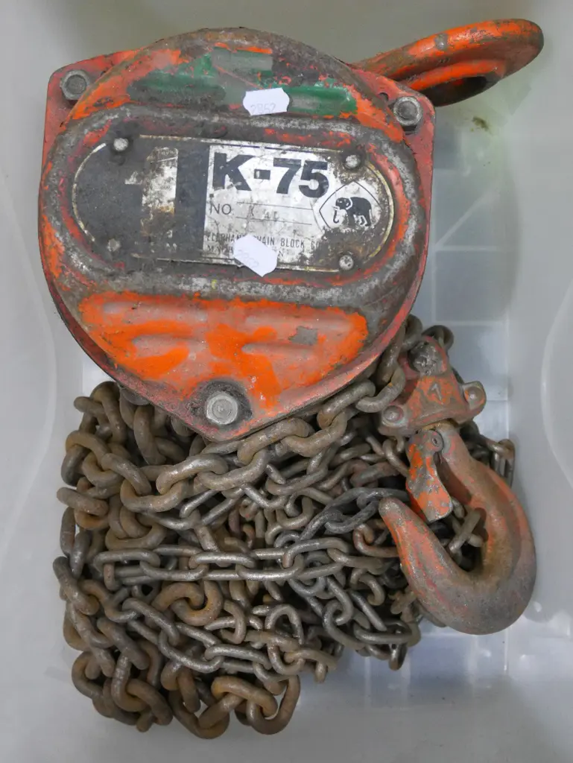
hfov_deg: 36.0
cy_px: 382
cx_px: 286
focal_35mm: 40
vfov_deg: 46.8
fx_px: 882
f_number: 4.6
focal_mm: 20
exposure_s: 1/50
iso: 3200
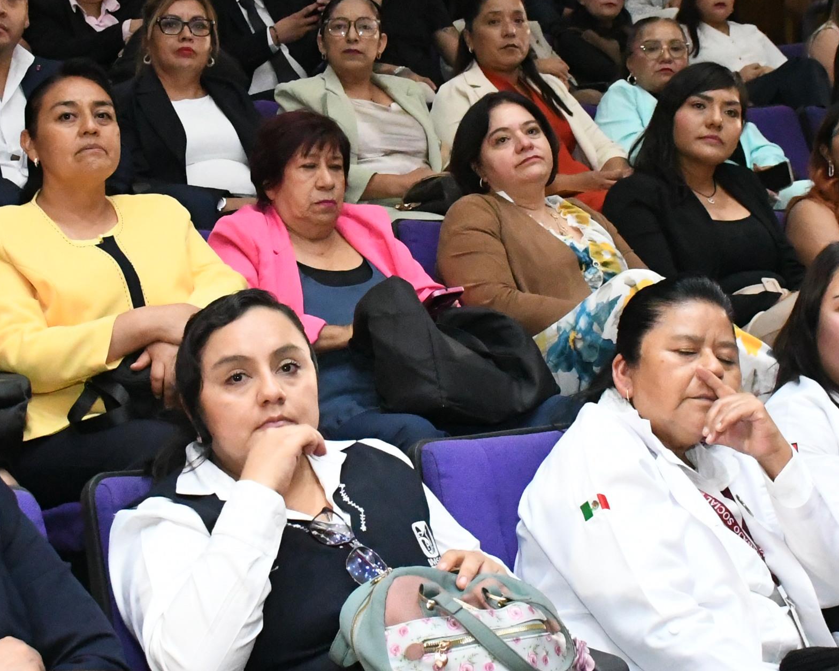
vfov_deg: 20.4
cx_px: 368
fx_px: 1862
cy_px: 226
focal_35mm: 75
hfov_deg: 25.4
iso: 10000
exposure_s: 1/100
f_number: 4.5
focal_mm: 20
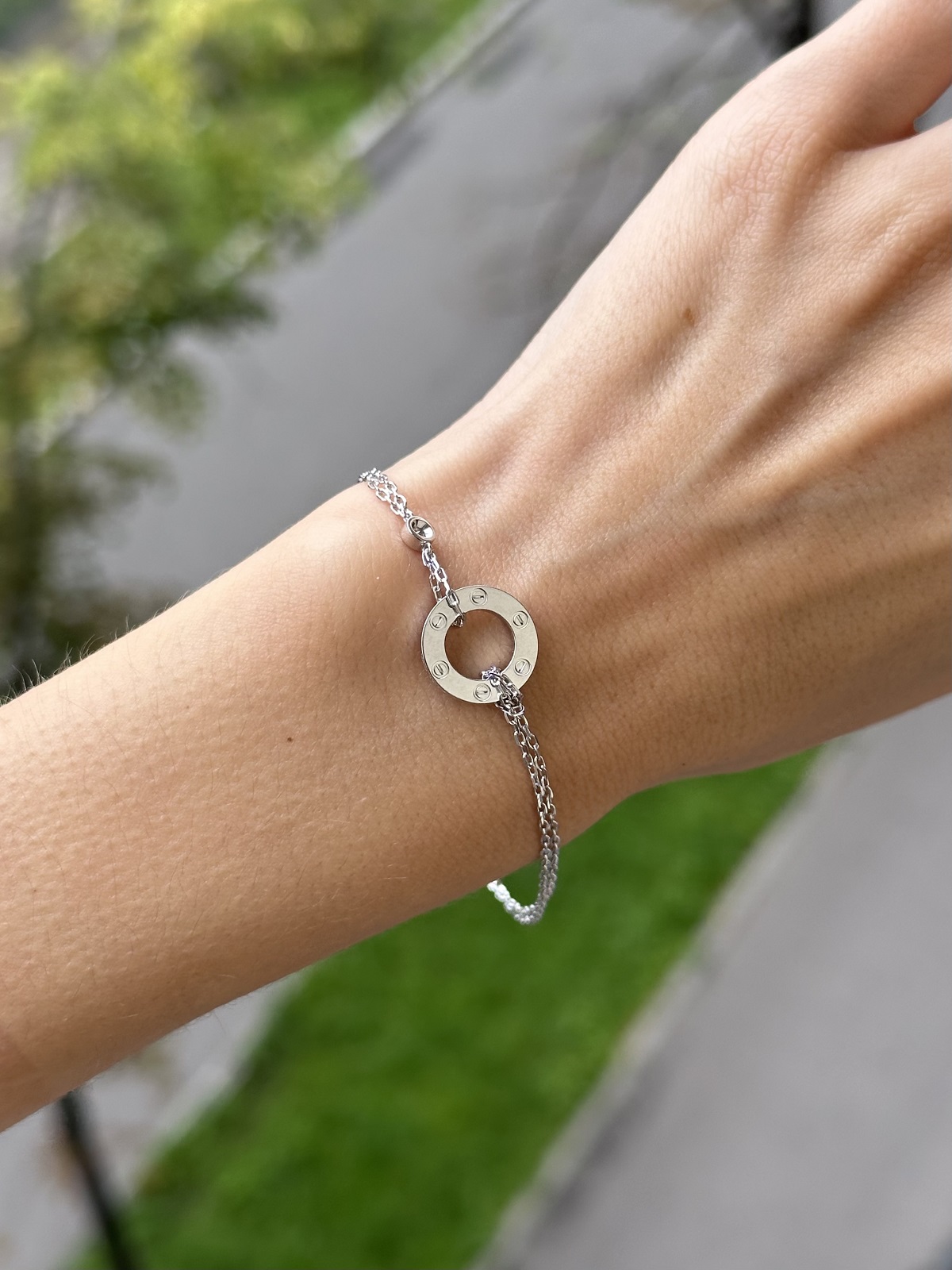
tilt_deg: -42.8
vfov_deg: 39.7
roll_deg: +2.3
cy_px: 635
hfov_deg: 30.3
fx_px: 1760
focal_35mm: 48
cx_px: 476
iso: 64
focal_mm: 6.86
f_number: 1.78
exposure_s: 1/283
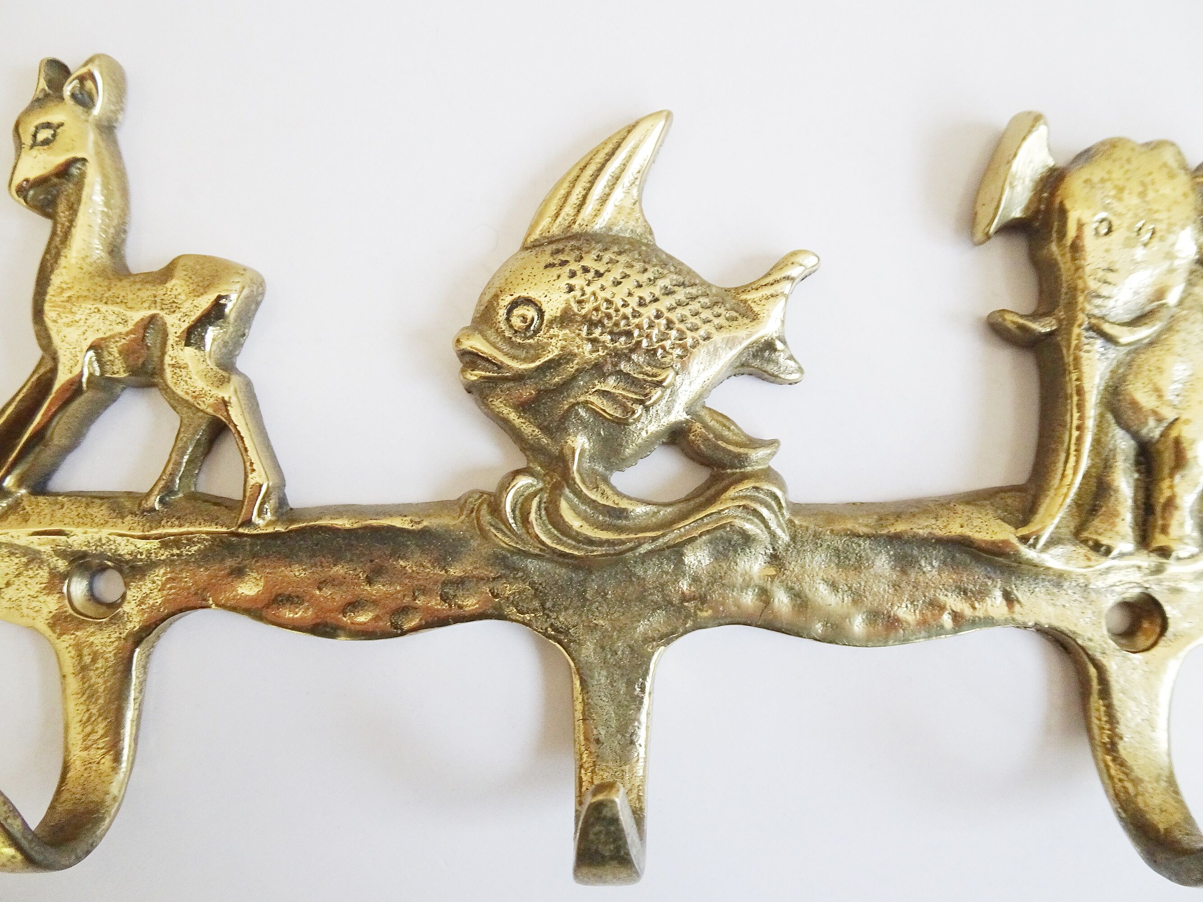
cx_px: 602
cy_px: 451
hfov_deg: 71.6
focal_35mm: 24
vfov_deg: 56.8
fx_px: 834
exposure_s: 1/80
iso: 200
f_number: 3.5
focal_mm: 4.1
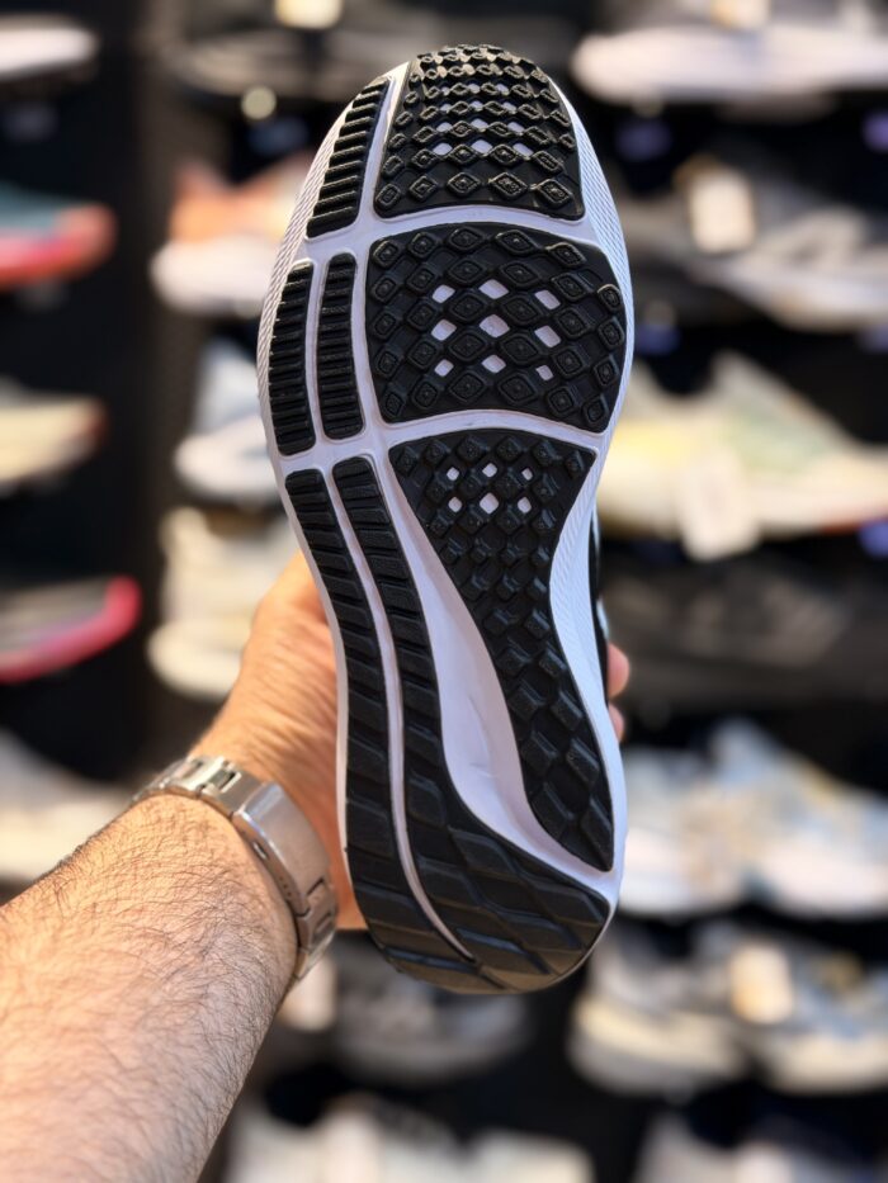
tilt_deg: -8.4
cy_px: 592
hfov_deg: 30.3
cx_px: 444
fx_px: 1641
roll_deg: +1.3
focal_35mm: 48
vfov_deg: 39.7
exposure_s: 1/100
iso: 100
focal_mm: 6.76
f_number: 1.78
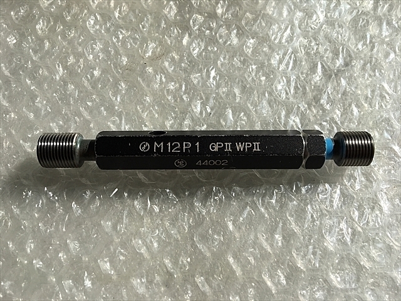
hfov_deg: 61.7
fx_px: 336
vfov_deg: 48.2
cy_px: 150
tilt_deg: -72.7
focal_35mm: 29
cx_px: 200
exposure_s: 1/1637
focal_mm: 4.15
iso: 25
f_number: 2.2
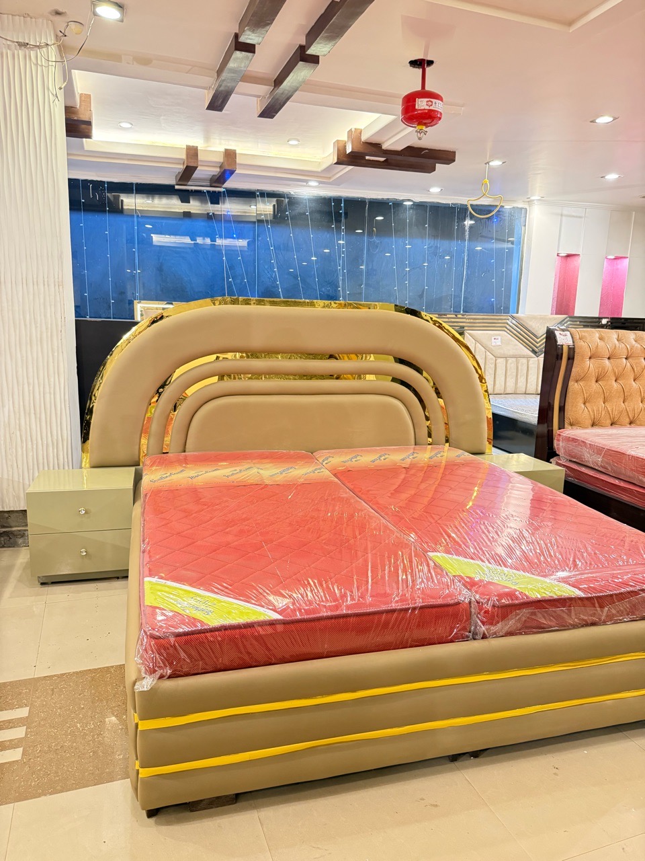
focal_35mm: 24
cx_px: 322
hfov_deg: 56.8
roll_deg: -1.8
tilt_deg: -9.5
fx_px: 596
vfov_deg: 71.6
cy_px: 430
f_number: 1.78
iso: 640
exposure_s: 1/50
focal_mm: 6.76
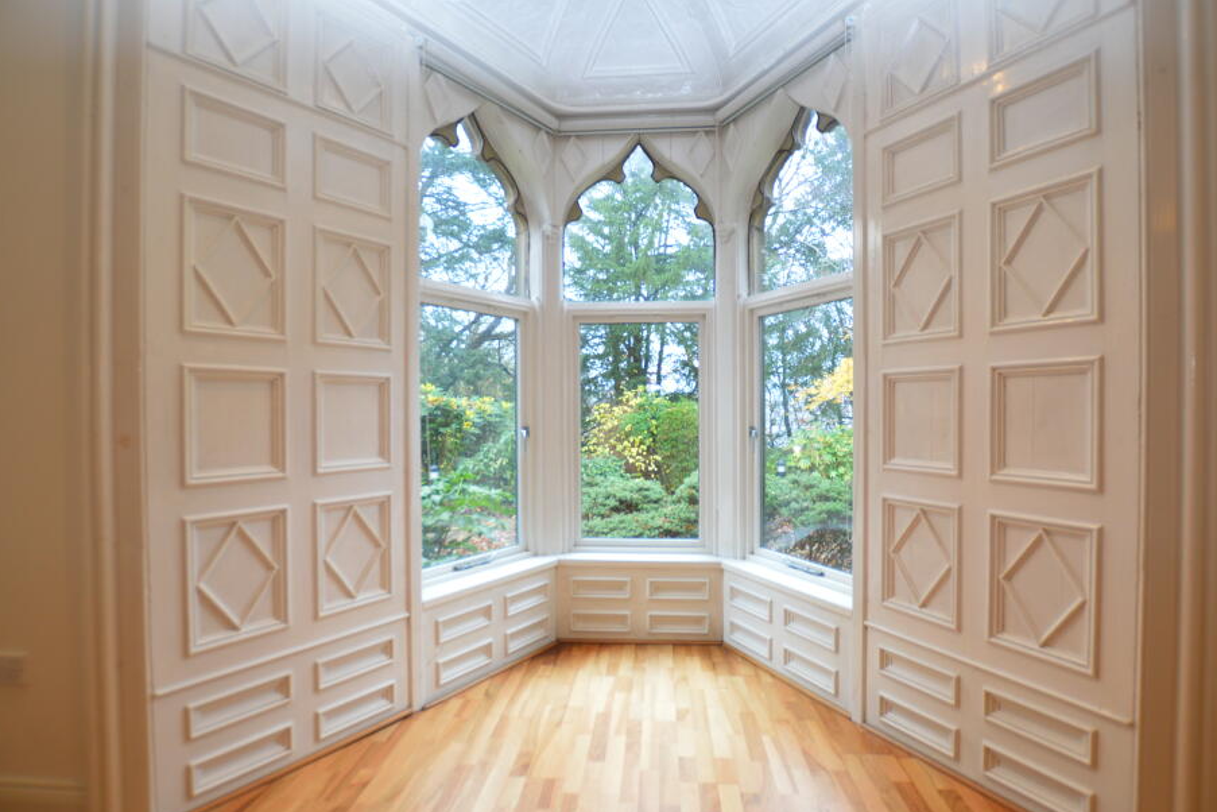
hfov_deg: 93.3
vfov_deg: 70.4
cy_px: 415
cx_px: 616
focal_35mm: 17
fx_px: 575
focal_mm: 10
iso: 400
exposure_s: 1/50
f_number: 3.5
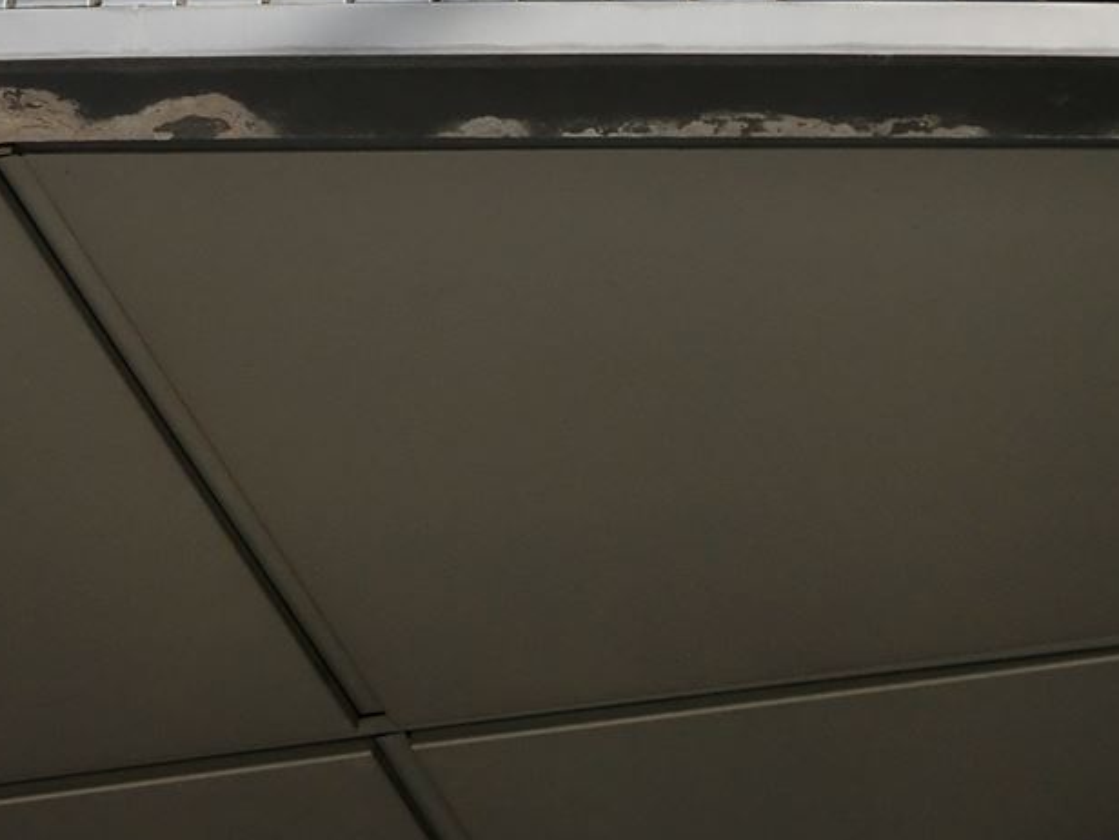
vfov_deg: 8.4
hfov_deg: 11.3
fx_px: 5625
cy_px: -207
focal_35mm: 174
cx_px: 7
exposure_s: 1/400
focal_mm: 14.4
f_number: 5.1
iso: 80
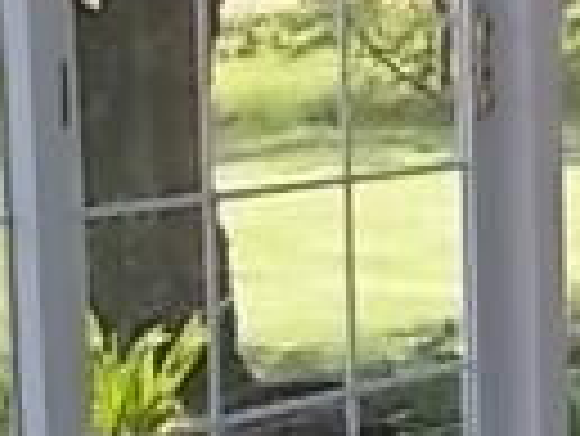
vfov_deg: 11.5
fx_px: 2163
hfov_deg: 13.0
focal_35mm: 129
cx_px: 1196
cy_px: 193
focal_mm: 4.6
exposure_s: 1/160
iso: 80
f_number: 3.2
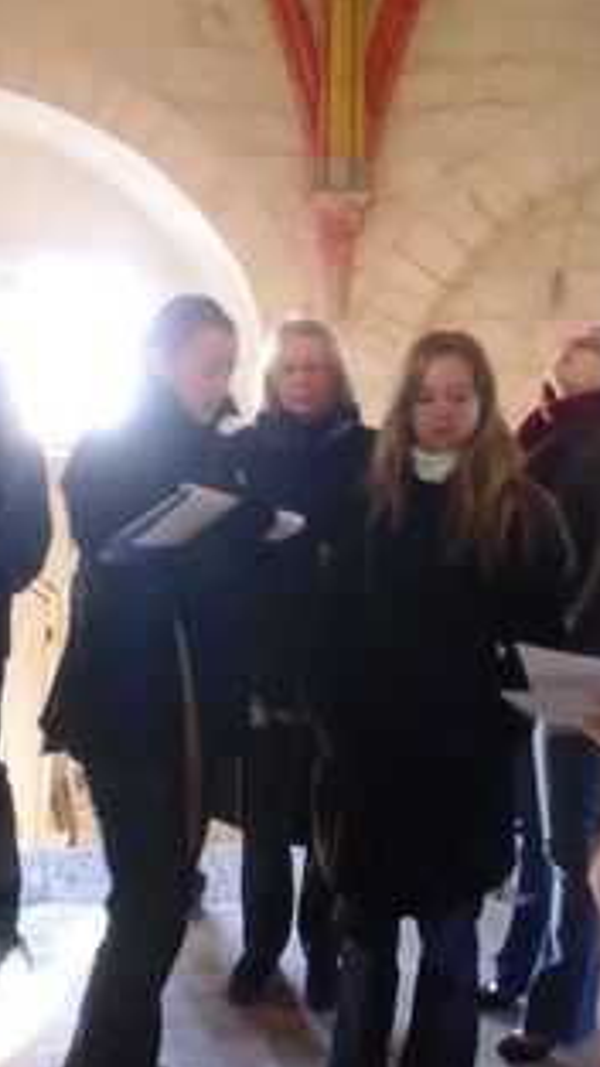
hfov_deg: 29.7
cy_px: 457
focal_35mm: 39
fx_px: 1103
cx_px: 112
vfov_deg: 51.4
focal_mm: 4.65
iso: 400
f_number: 2.6
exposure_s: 1/10
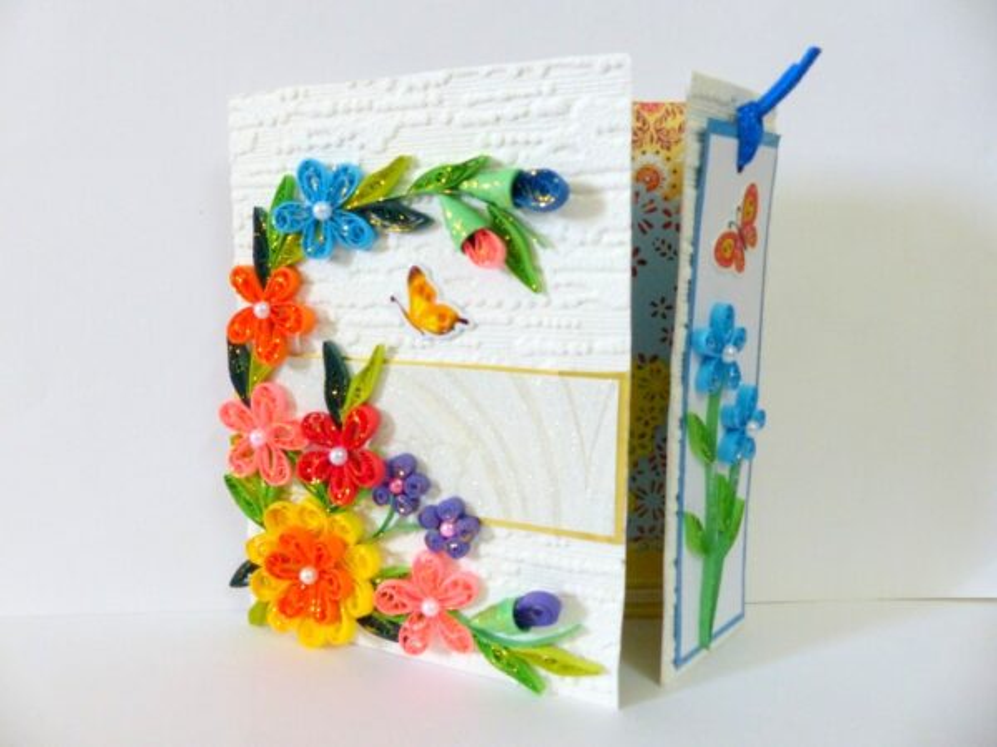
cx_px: 498
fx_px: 720
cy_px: 374
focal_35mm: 25
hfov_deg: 69.4
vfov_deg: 54.9
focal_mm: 4.5
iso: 400
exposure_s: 1/50
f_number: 2.8
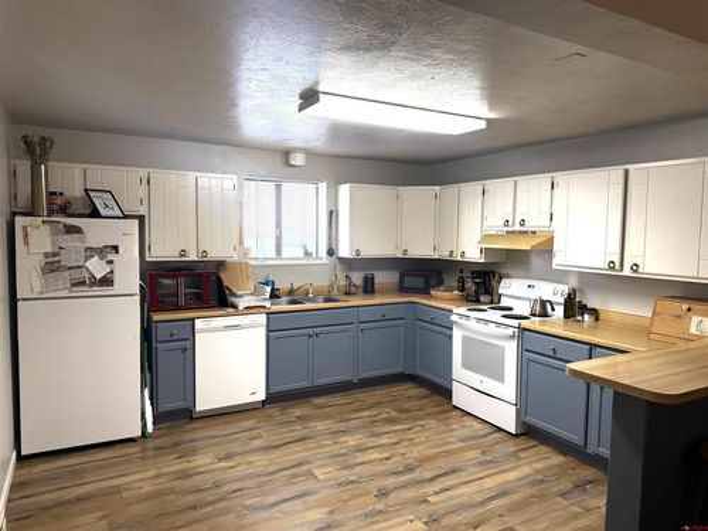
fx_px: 491
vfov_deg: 56.8
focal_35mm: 24
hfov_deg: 71.6
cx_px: 354
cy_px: 266
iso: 200
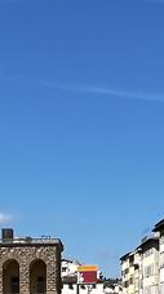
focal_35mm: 75
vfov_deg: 26.9
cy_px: 288
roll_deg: +1.0
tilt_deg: +2.5
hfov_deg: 16.0
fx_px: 582
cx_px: 118
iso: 32
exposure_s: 1/1845
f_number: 1.8
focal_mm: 1.57
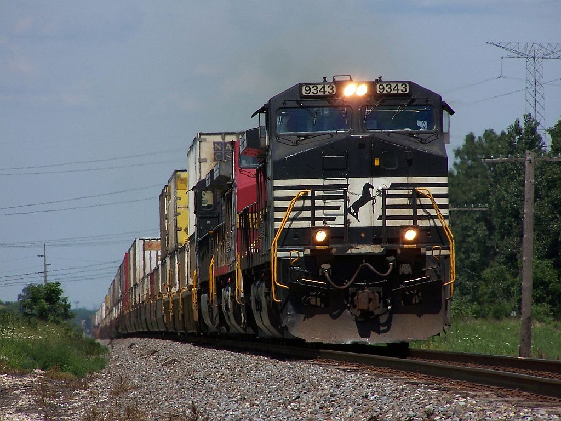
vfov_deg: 3.9
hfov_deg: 5.2
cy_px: 210
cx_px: 280
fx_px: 6158
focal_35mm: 380
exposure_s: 1/500
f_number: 6.3
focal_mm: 63
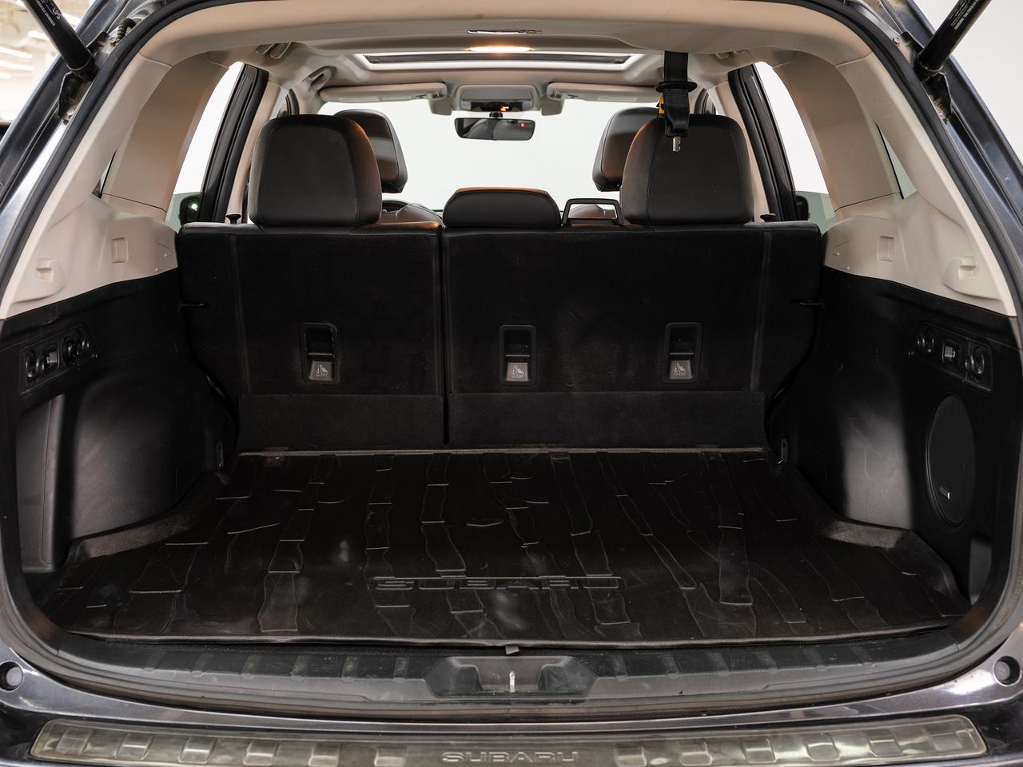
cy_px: 384
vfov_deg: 34.9
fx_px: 1221
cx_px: 512
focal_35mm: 41
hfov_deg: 45.5
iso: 100
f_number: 5.6
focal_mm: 37.1
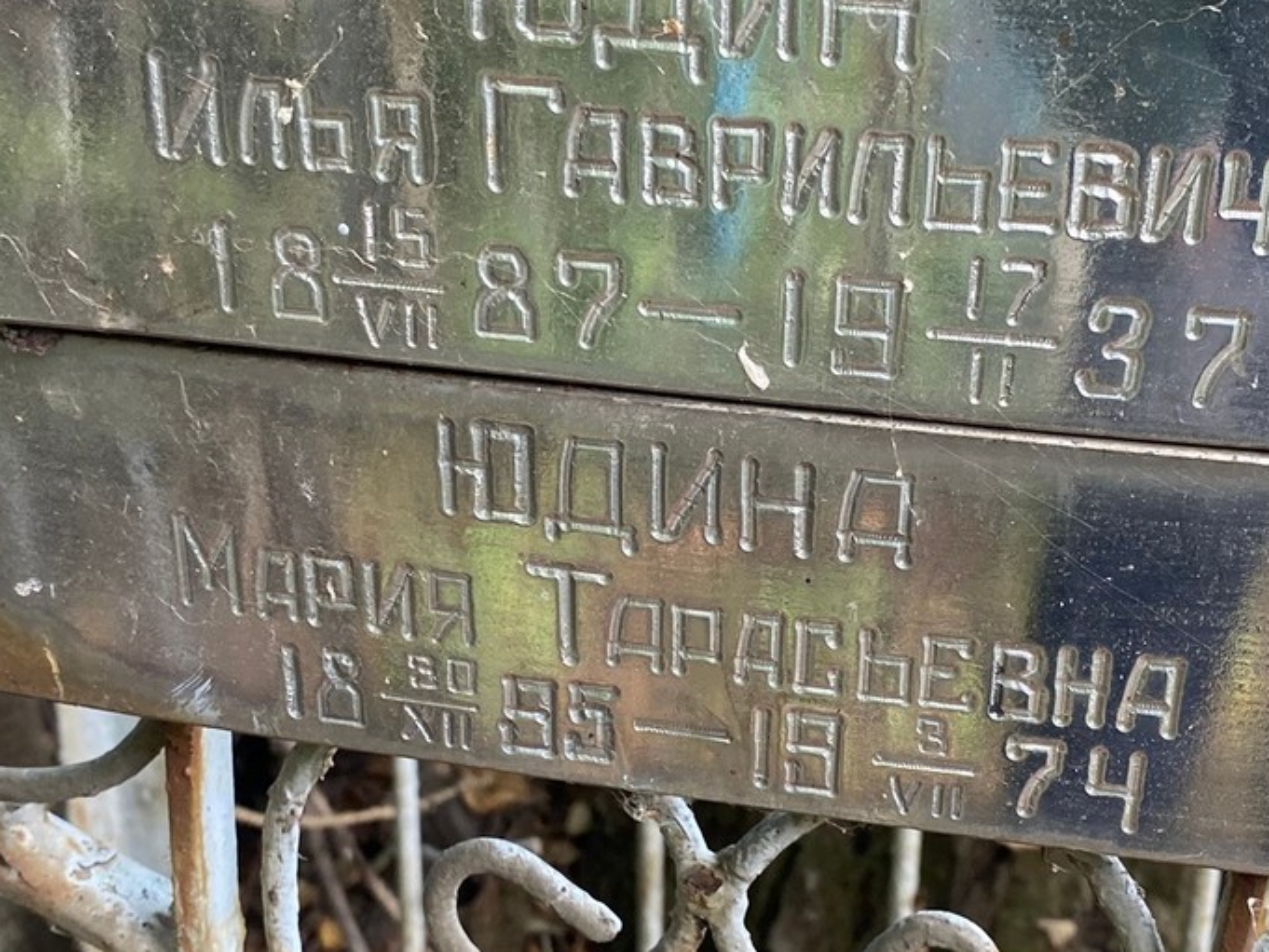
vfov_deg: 26.5
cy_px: 574
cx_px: 753
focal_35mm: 55
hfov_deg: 34.8
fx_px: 2017
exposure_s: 1/110
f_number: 1.8
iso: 125
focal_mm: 4.25
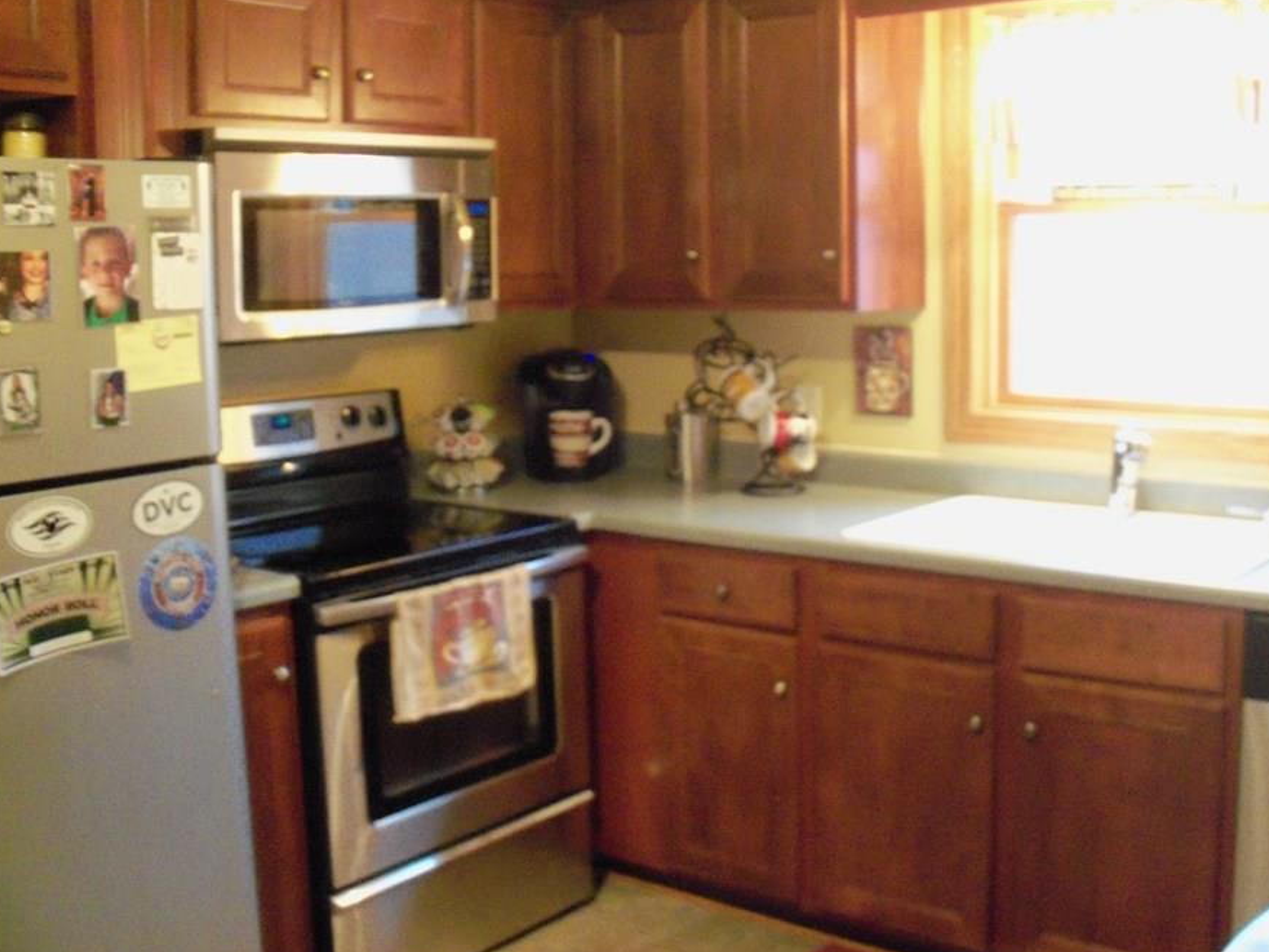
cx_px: 733
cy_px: 411
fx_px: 1503
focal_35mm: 41
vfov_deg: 35.1
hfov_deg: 45.6
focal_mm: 6.3
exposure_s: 1/8
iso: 400
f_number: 3
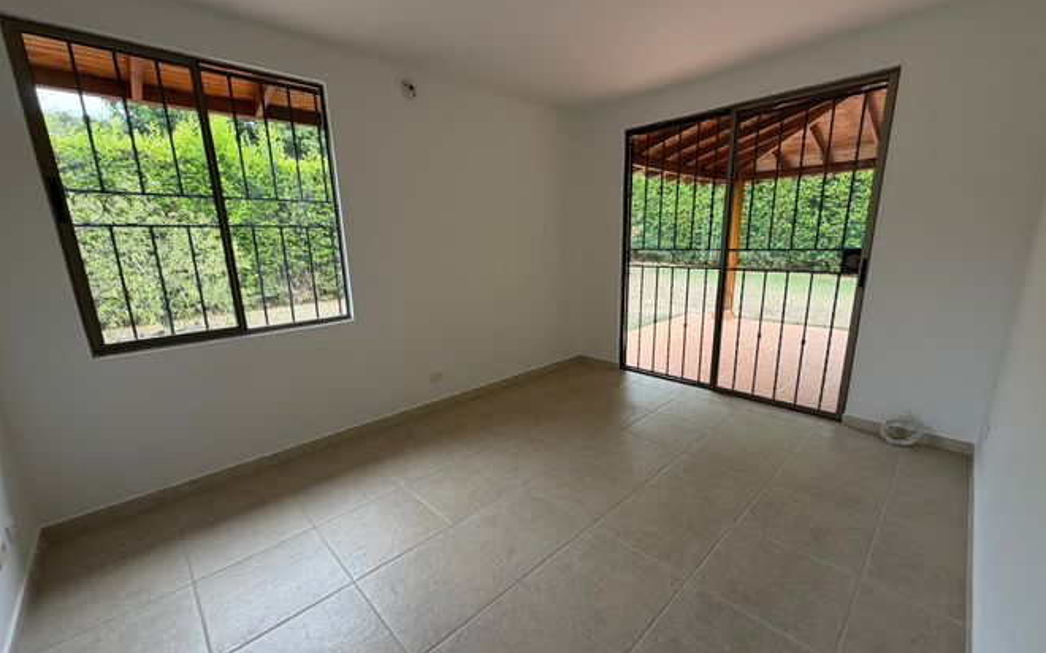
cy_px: 341
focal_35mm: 15
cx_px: 527
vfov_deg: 74.7
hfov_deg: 101.5
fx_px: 427
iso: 40
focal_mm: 2.22
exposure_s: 1/140
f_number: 2.2
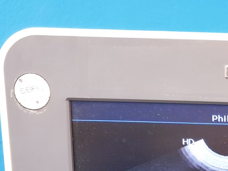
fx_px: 547
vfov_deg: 16.7
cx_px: 271
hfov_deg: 21.9
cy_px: 224
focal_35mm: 83
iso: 320
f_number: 1.5
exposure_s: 1/33
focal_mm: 4.3
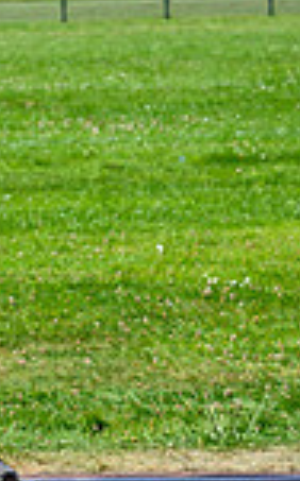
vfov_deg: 7.8
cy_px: 163
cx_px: -470
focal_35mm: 271
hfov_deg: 4.7
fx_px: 3555
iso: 125
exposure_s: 1/500
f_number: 5.6
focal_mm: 68
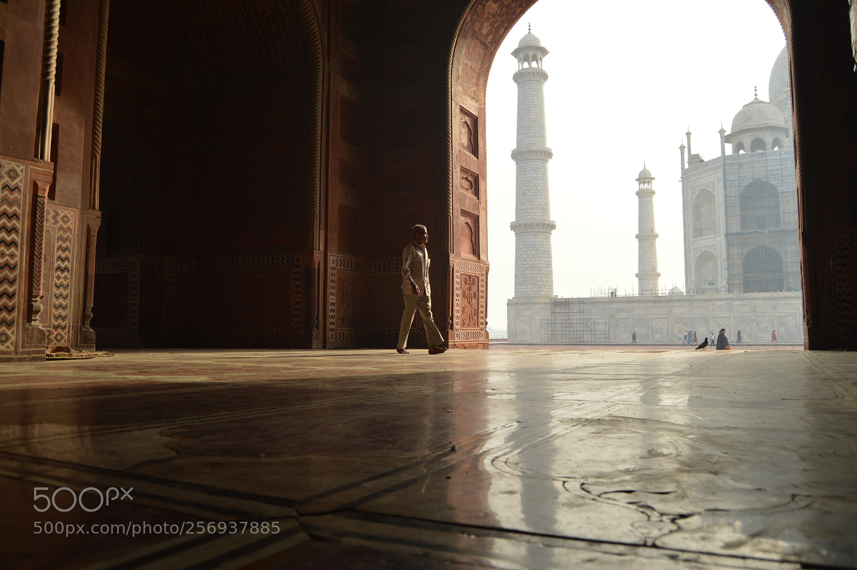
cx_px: 428
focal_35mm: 27
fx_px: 642
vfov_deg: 47.9
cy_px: 285
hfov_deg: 67.4
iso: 180
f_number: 5
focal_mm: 18
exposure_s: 1/500
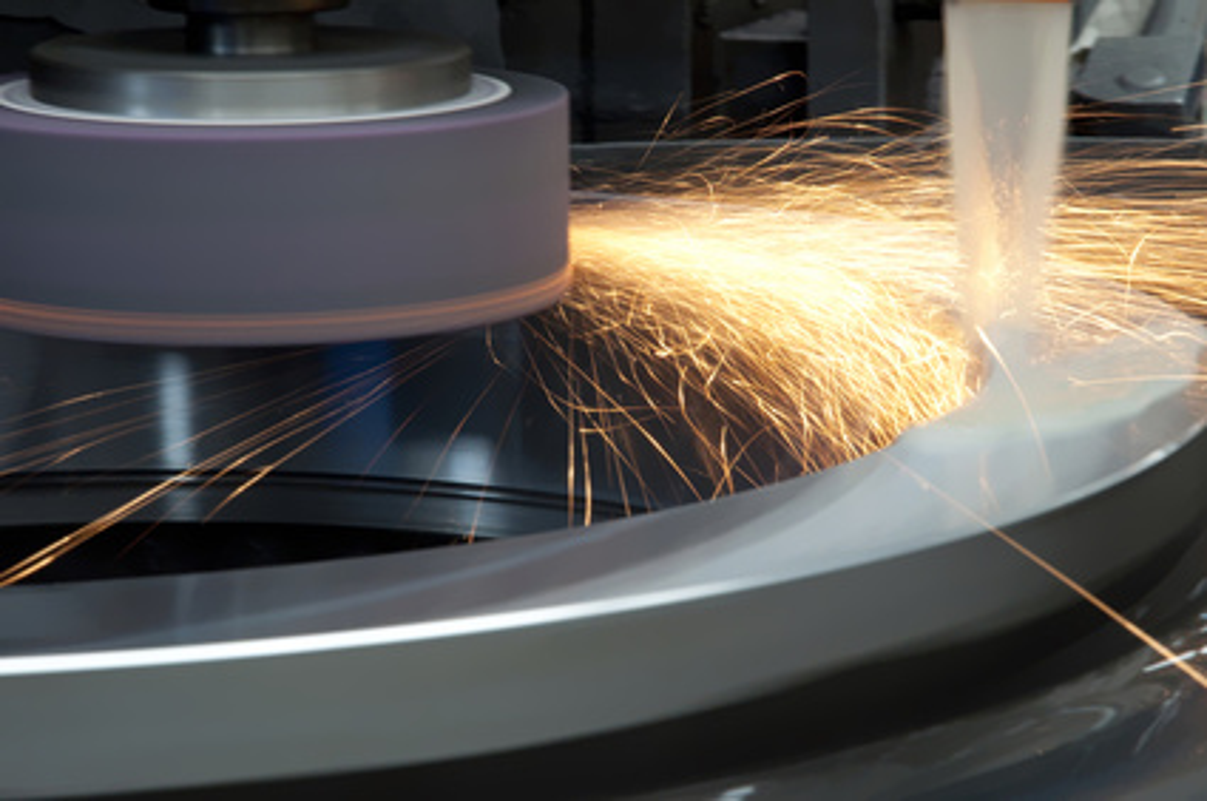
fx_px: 4268
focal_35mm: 128
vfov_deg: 10.7
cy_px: 400
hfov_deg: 16.1
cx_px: 604
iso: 1000
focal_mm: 85
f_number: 22
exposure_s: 1/8
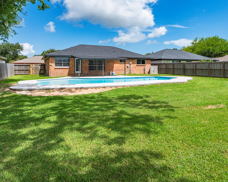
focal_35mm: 24
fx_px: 162
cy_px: 69
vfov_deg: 58.1
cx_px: 139
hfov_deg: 69.4
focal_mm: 16
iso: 125
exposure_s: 1/200
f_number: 13
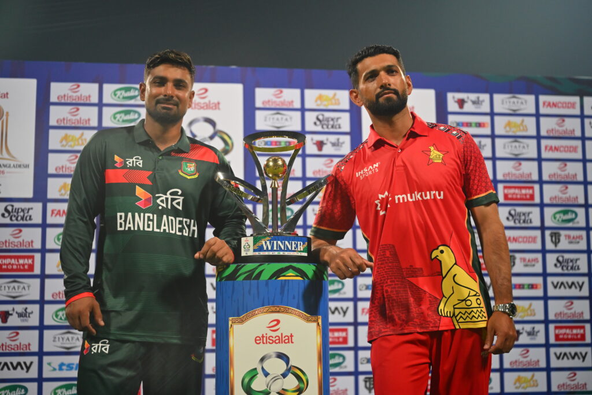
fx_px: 822
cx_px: 296
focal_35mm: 50
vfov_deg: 27.0
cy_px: 198
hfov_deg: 39.6
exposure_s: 1/200
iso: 2500
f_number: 2.8
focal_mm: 50
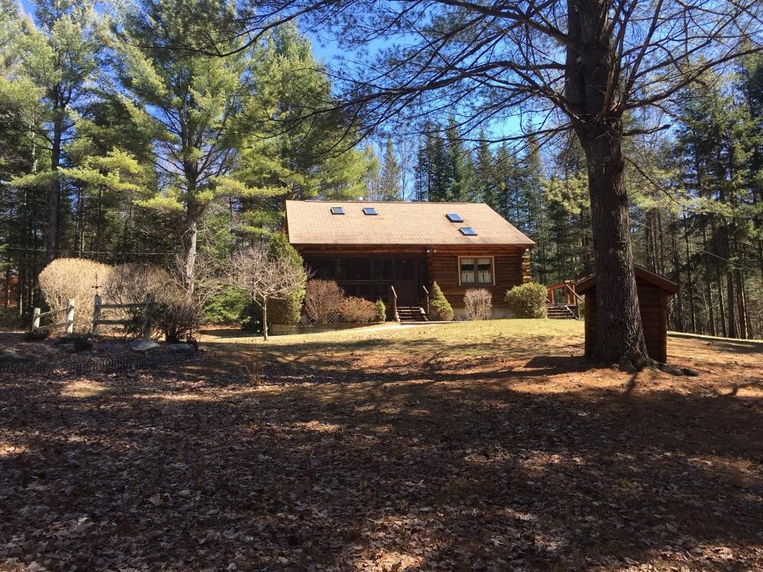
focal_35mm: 29
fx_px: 639
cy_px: 286
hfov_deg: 61.7
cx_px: 382
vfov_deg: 48.2
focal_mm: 4.15
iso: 25
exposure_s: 1/356
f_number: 2.2
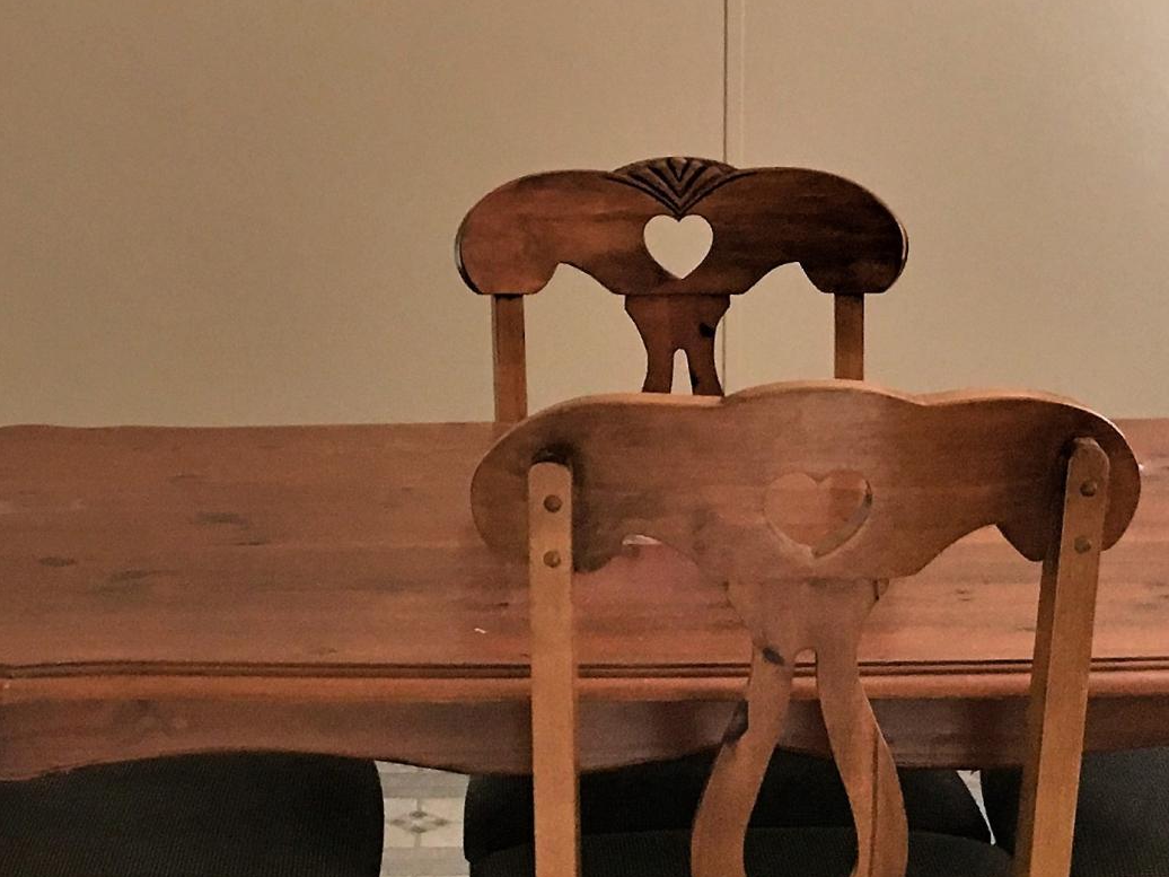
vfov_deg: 17.5
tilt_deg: -11.9
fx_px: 2837
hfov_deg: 23.3
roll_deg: +0.7
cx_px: 478
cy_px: 337
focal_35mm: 84
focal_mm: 4.15
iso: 100
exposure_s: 1/30
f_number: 2.2
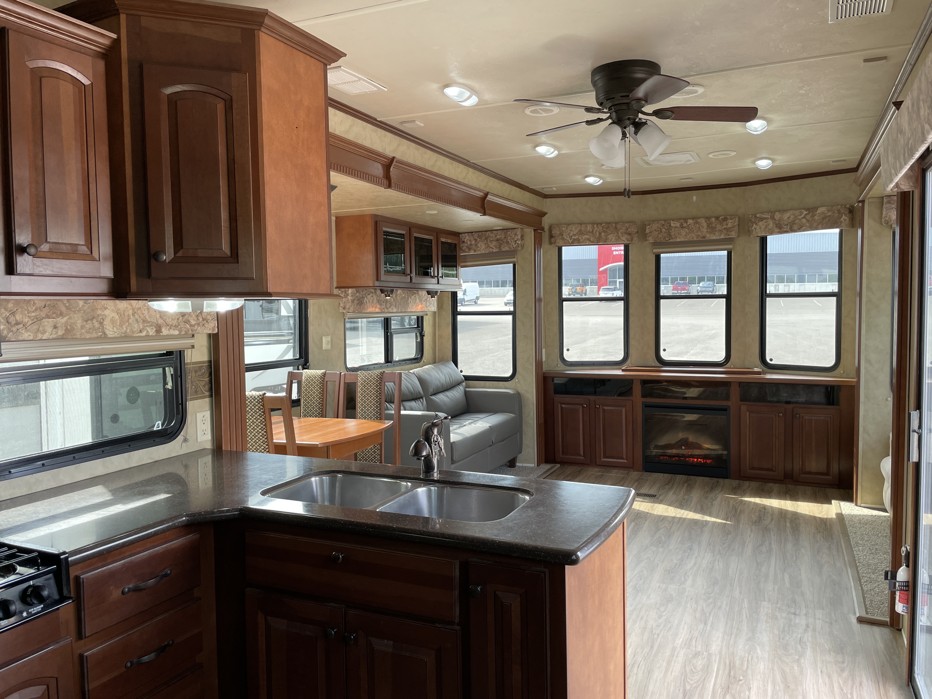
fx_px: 700
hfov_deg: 67.3
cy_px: 350
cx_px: 466
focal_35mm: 26
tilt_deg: -3.4
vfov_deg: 53.1
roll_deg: +0.7
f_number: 1.6
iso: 80
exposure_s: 1/121
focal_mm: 4.2
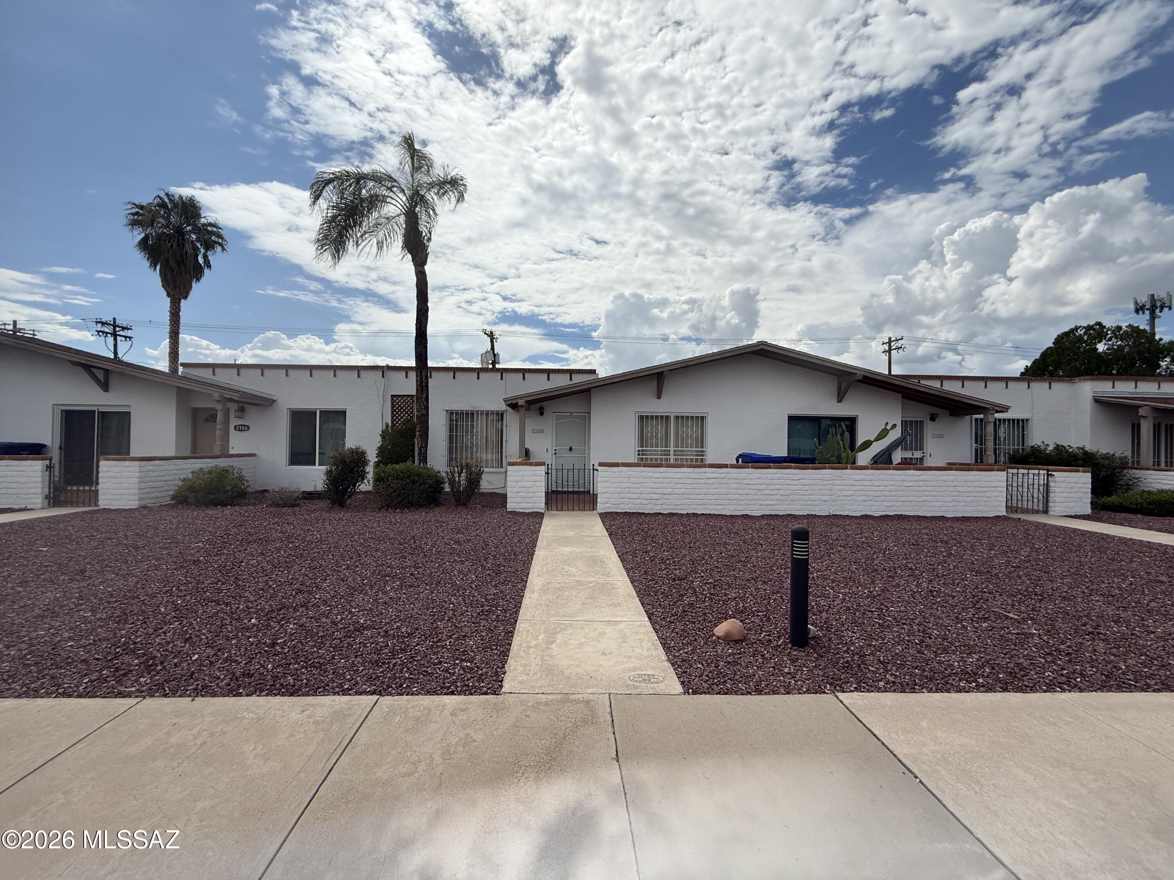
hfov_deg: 102.1
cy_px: 440
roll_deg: -1.7
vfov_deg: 85.7
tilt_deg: +1.2
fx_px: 475
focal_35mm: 14
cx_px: 587
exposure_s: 1/5155
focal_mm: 2.22
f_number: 2.2
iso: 50
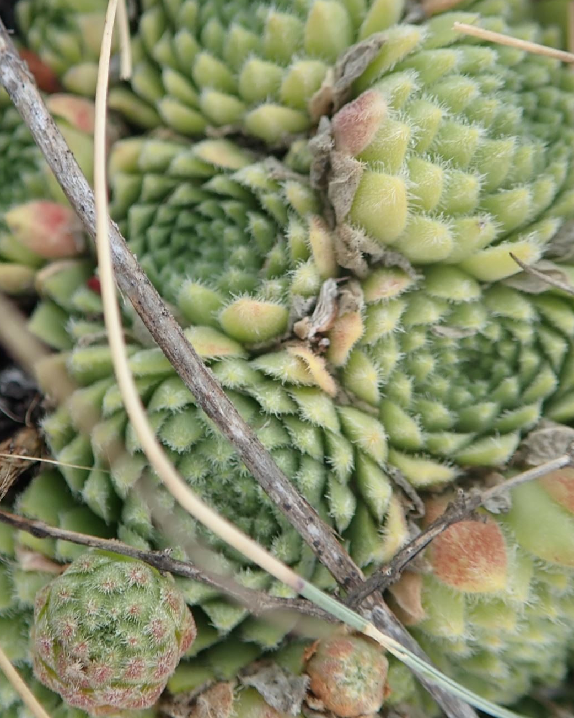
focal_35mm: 45
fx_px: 955
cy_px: 311
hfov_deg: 33.3
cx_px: 217
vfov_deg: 41.1
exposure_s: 1/160
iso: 100
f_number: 2.3
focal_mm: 5.5
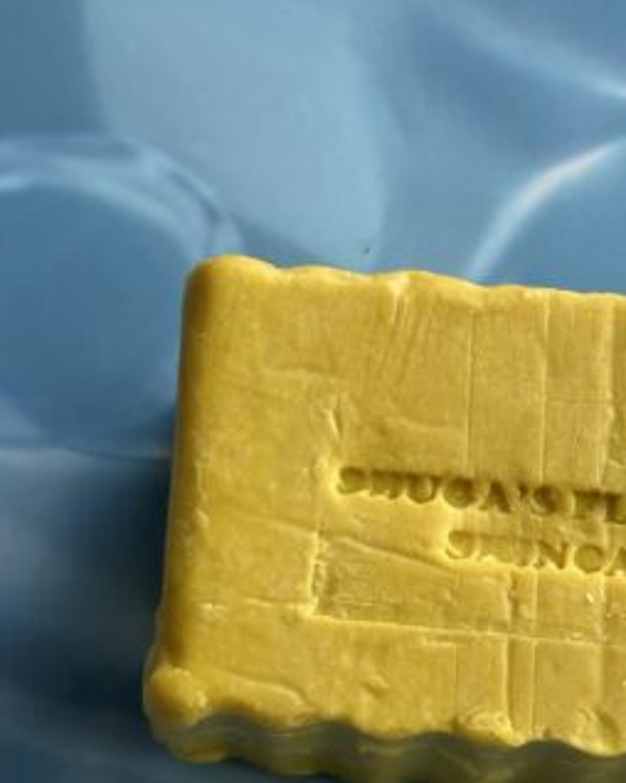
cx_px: 478
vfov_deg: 16.3
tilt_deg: -74.6
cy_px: 448
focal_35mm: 118
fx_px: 2735
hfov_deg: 13.0
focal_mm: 6.86
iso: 64
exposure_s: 1/269
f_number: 1.78
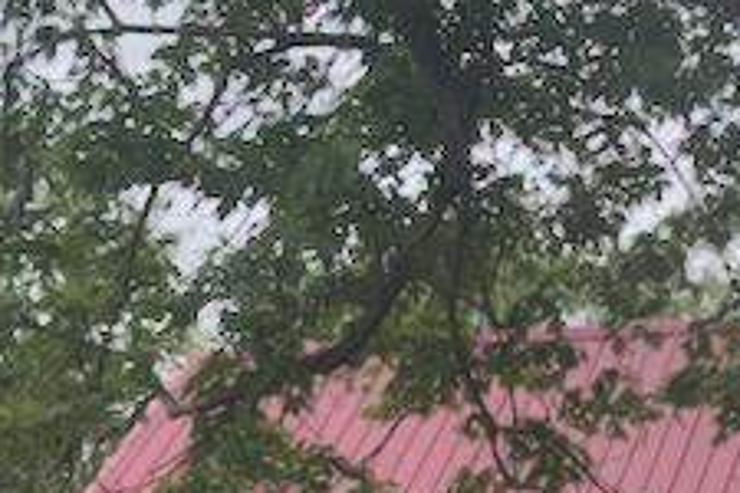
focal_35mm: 107
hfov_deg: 18.6
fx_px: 2199
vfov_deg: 12.6
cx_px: 720
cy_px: 532
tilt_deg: +6.6
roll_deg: +0.1
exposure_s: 1/988
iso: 100
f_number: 1.78
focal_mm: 6.76
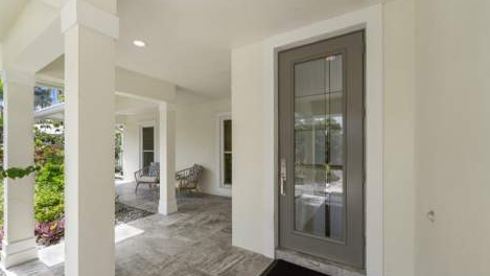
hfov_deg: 103.0
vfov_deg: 70.3
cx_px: 244
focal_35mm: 15
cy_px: 153
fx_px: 195
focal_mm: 14
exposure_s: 1/160
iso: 250
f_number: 9
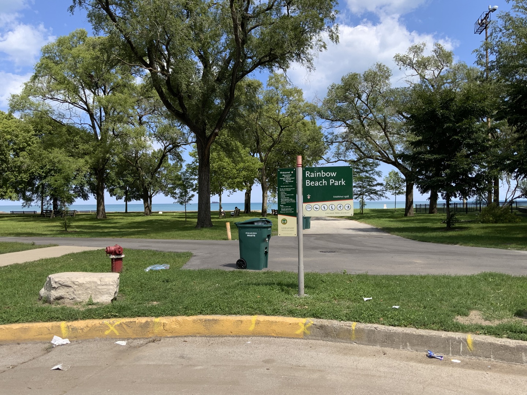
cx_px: 264
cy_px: 198
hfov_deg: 61.7
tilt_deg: +0.2
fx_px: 442
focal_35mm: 29
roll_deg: -1.9
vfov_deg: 48.2
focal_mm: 3
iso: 16
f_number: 1.8
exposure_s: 1/1342
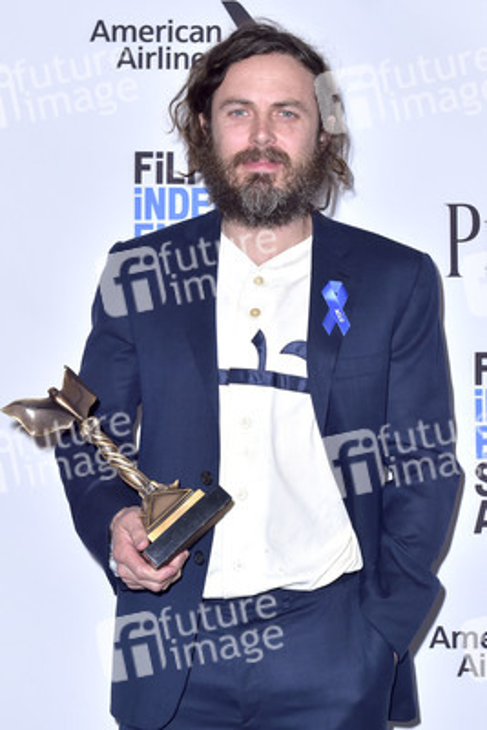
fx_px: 1135
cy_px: 365
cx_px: 244
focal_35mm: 56
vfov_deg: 35.6
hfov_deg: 24.2
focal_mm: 56
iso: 500
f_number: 6.3
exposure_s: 1/320
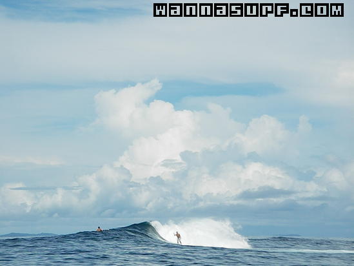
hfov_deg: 17.3
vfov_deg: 13.0
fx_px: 1166
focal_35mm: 114
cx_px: 177
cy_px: 133
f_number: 8
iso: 50
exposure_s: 1/200
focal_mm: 18.9
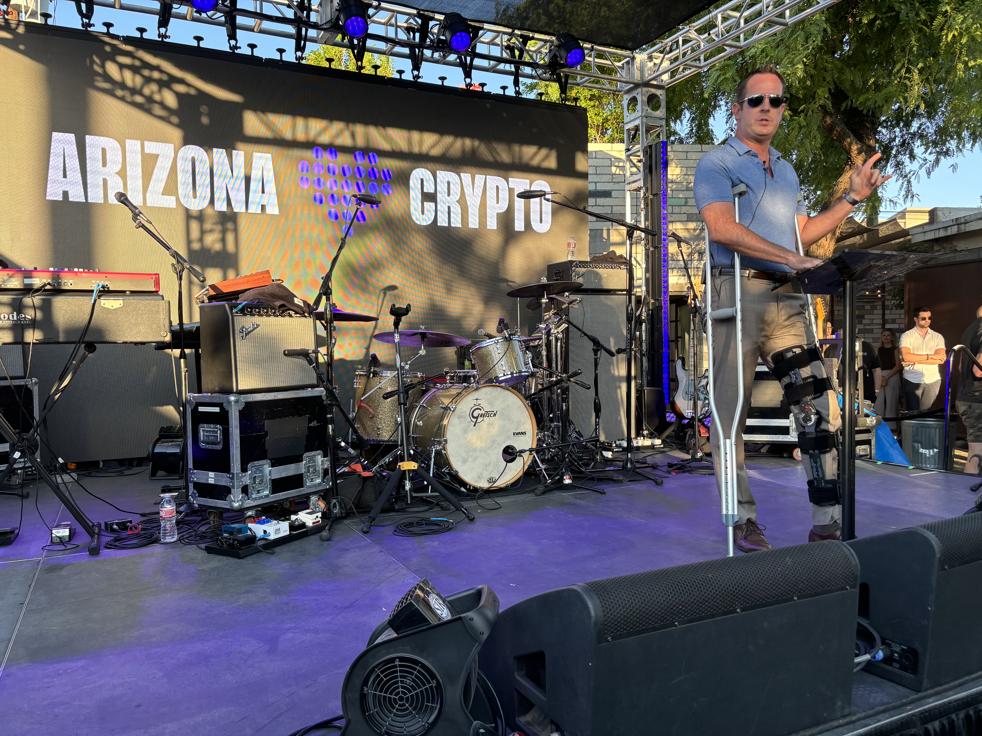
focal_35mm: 26
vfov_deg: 53.1
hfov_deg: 67.3
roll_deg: +1.0
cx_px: 491
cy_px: 368
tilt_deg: -1.7
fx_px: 738
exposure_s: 1/240
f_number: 1.6
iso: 50
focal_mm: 5.96
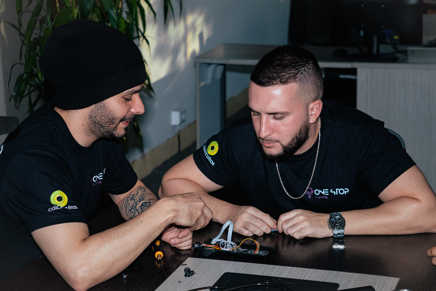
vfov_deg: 15.9
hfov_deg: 23.7
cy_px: 146
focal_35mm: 86
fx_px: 1038
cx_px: 218
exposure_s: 1/200
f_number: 4.5
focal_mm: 55
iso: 500
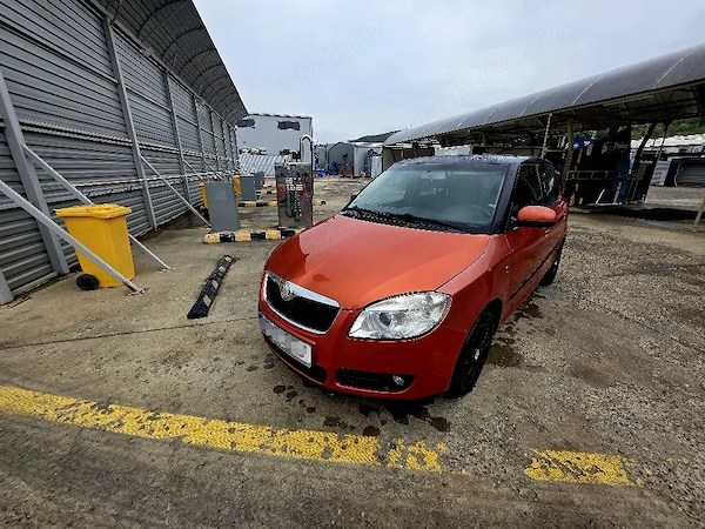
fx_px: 265
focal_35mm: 13
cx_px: 352
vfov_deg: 89.9
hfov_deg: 106.2
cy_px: 264
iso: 40
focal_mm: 2.2
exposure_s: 1/588
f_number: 1.9
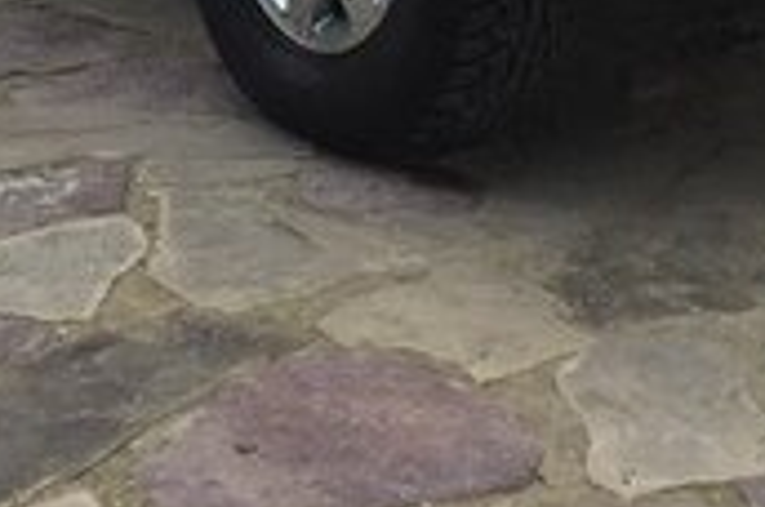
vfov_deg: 10.7
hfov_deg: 17.7
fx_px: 2460
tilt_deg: -2.5
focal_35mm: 116
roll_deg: +0.3
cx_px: 445
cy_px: -549
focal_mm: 4.15
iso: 32
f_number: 2.2
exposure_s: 1/1163
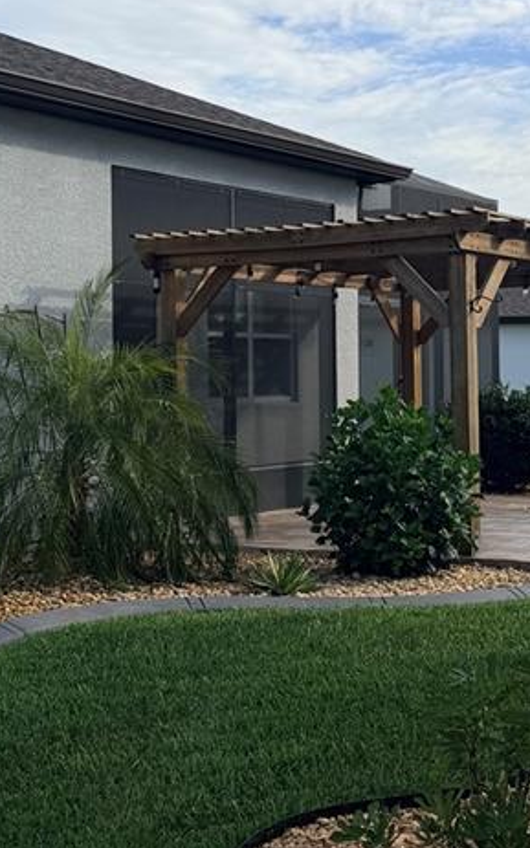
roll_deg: +0.1
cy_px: 344
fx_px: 1527
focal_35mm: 66
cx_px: 365
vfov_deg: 31.0
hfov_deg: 19.6
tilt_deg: +1.8
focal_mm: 6.76
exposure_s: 1/4405
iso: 80
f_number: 1.78
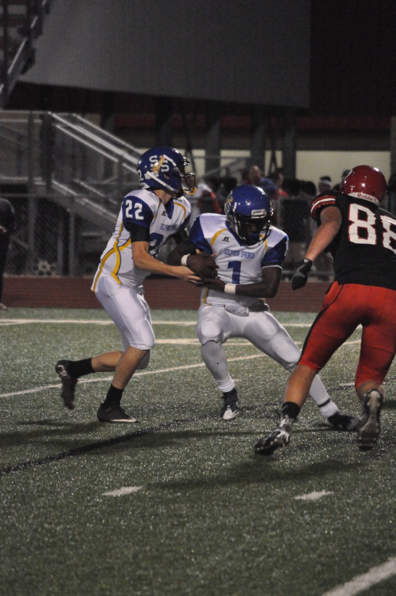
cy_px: 298
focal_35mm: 300
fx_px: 4963
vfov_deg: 6.9
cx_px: 198
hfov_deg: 4.6
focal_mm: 200
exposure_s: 1/320
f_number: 5.6
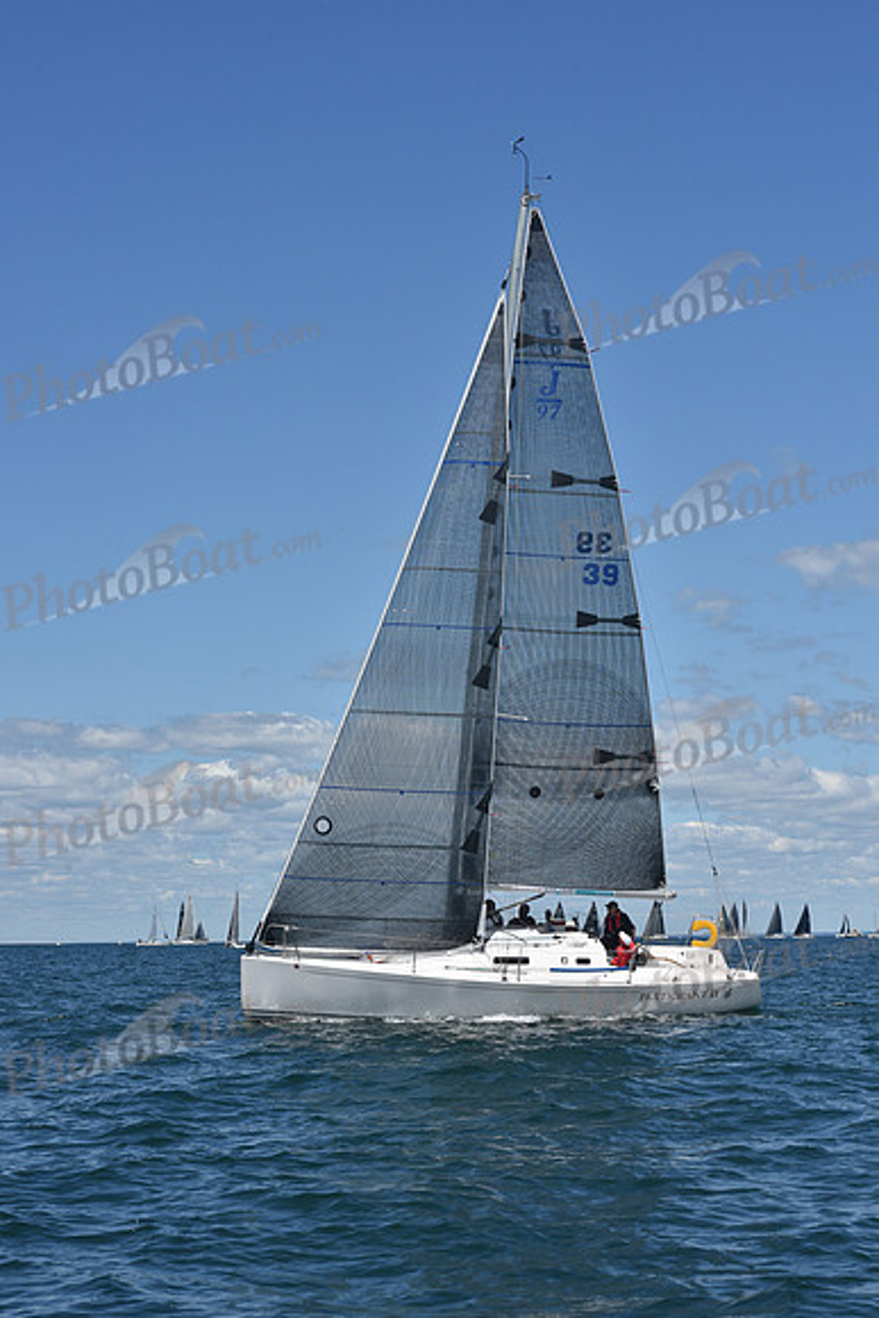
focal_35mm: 70
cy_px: 659
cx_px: 440
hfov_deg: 19.5
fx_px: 2562
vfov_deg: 28.8
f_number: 11
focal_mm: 70
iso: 250
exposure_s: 1/800
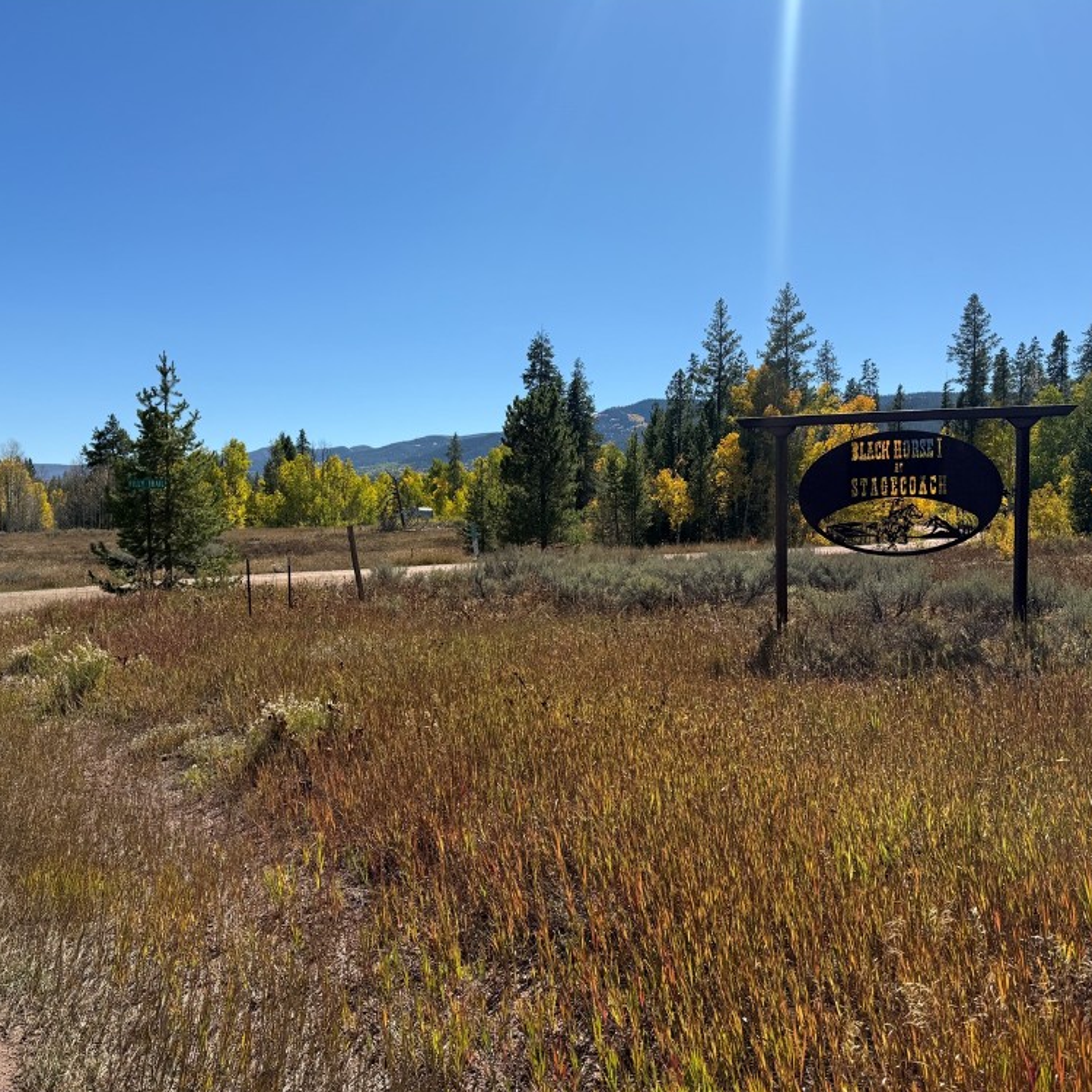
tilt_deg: -2.3
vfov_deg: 55.6
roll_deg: -0.5
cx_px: 484
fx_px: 1035
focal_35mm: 29
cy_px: 545
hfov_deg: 55.5
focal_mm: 6.76
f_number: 1.78
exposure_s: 1/4673
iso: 80
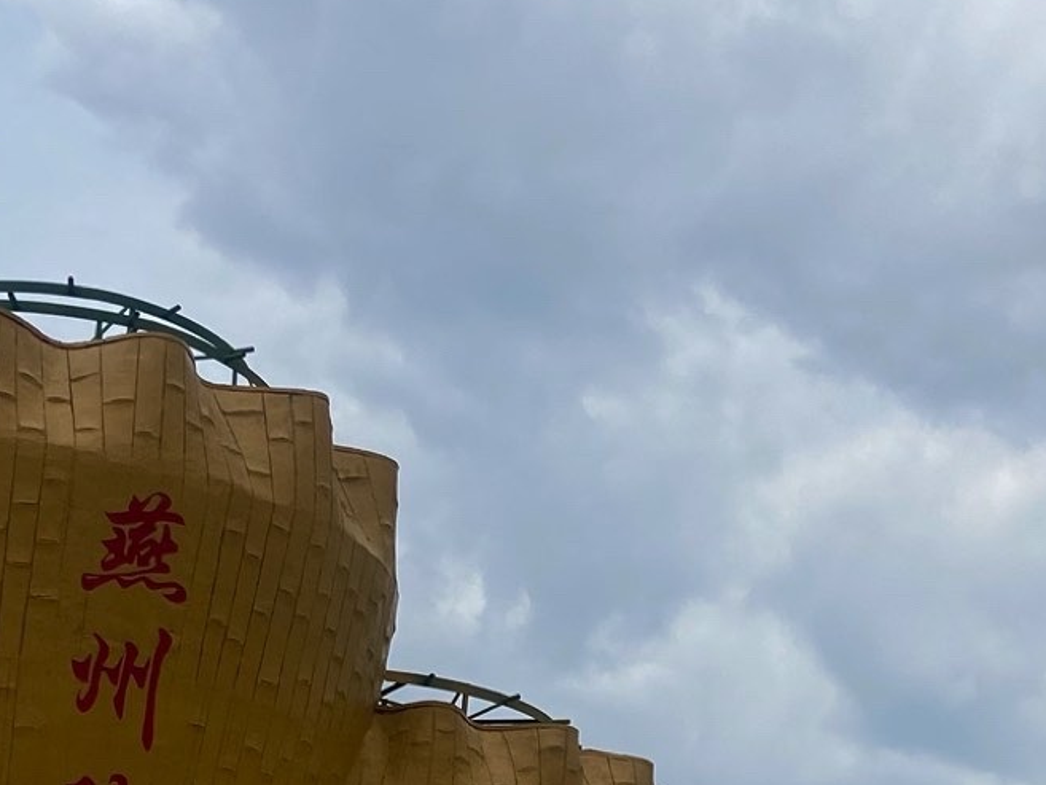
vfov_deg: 17.8
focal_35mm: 81
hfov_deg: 24.0
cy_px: 791
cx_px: 669
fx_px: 2448
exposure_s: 1/6061
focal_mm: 4.25
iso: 32
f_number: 1.8
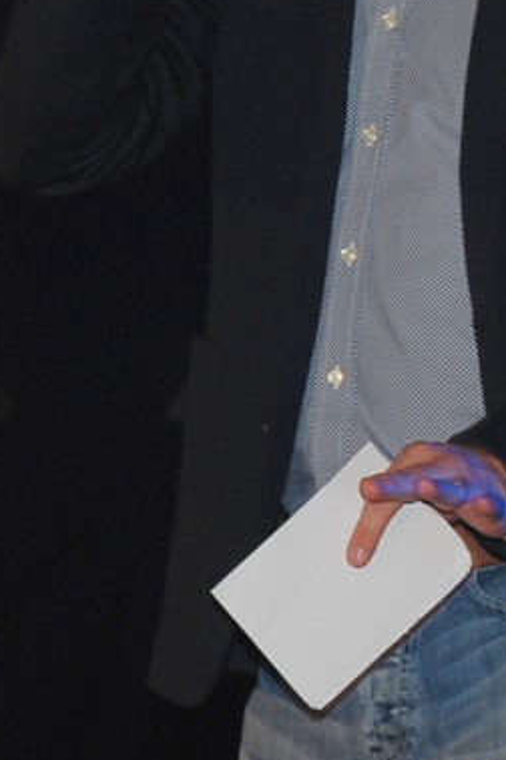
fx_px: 4815
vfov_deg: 9.0
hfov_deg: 6.0
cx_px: 421
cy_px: 132
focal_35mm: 228
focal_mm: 80
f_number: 5.6
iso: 320
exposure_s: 1/60
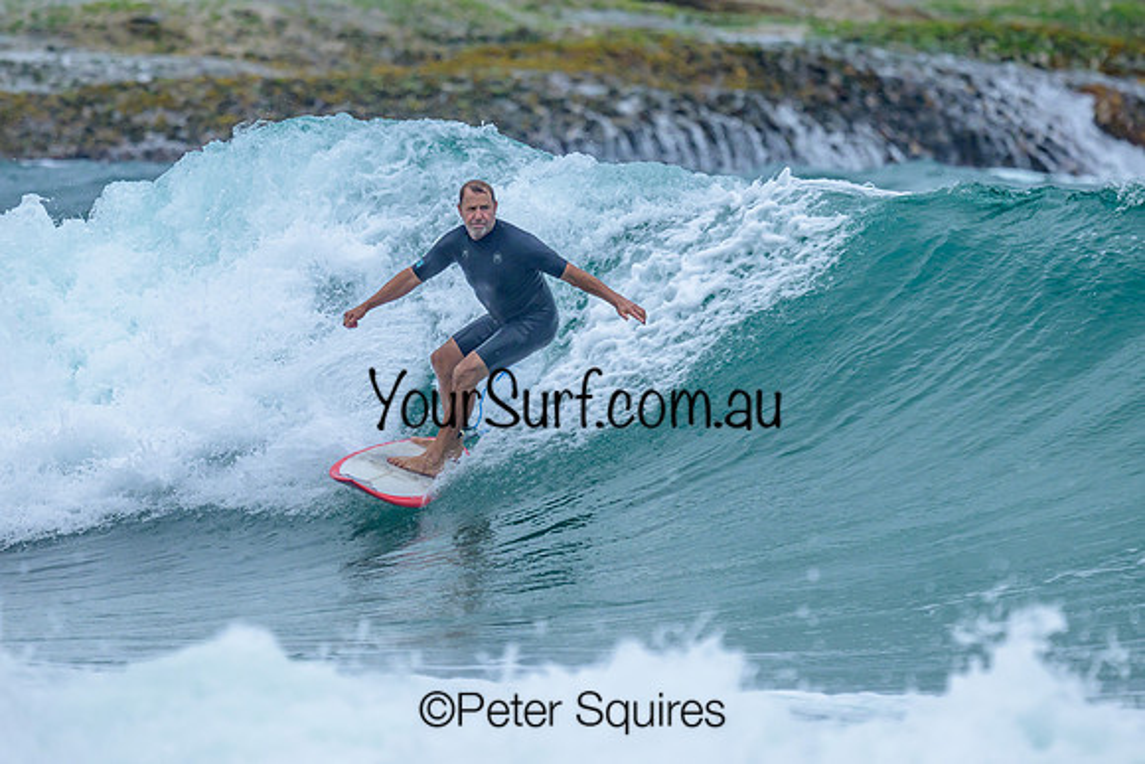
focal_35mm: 1100
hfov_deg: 1.9
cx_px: 596
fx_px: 34980
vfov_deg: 1.3
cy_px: 274
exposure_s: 1/3200
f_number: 6.3
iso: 560
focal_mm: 800
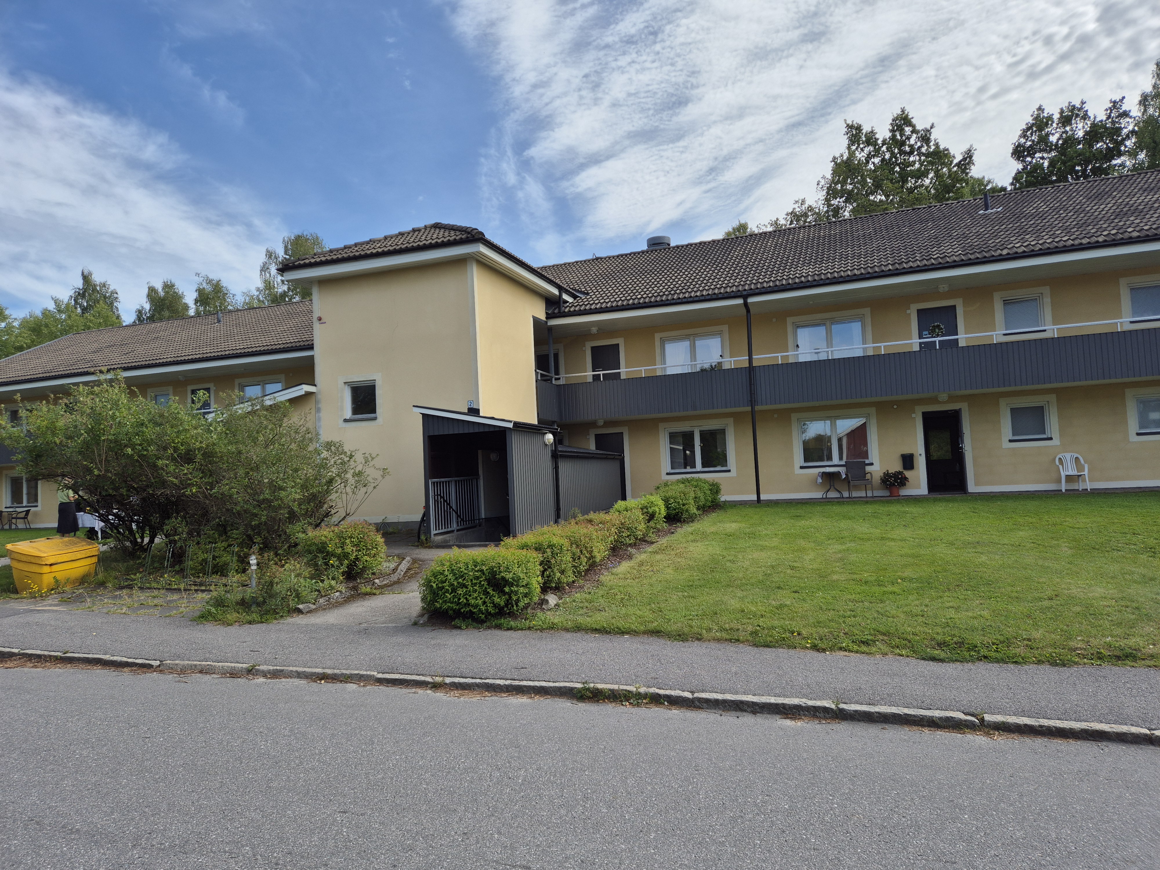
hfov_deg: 73.9
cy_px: 435
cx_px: 580
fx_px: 771
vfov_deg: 58.9
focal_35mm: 23
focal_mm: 5.4
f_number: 1.8
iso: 25
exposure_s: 1/2192
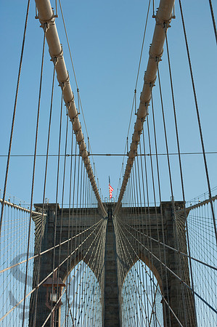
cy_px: 164
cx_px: 108
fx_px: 453
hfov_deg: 26.9
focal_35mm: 50
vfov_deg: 39.6
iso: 250
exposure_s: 1/5000
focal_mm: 50
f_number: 4
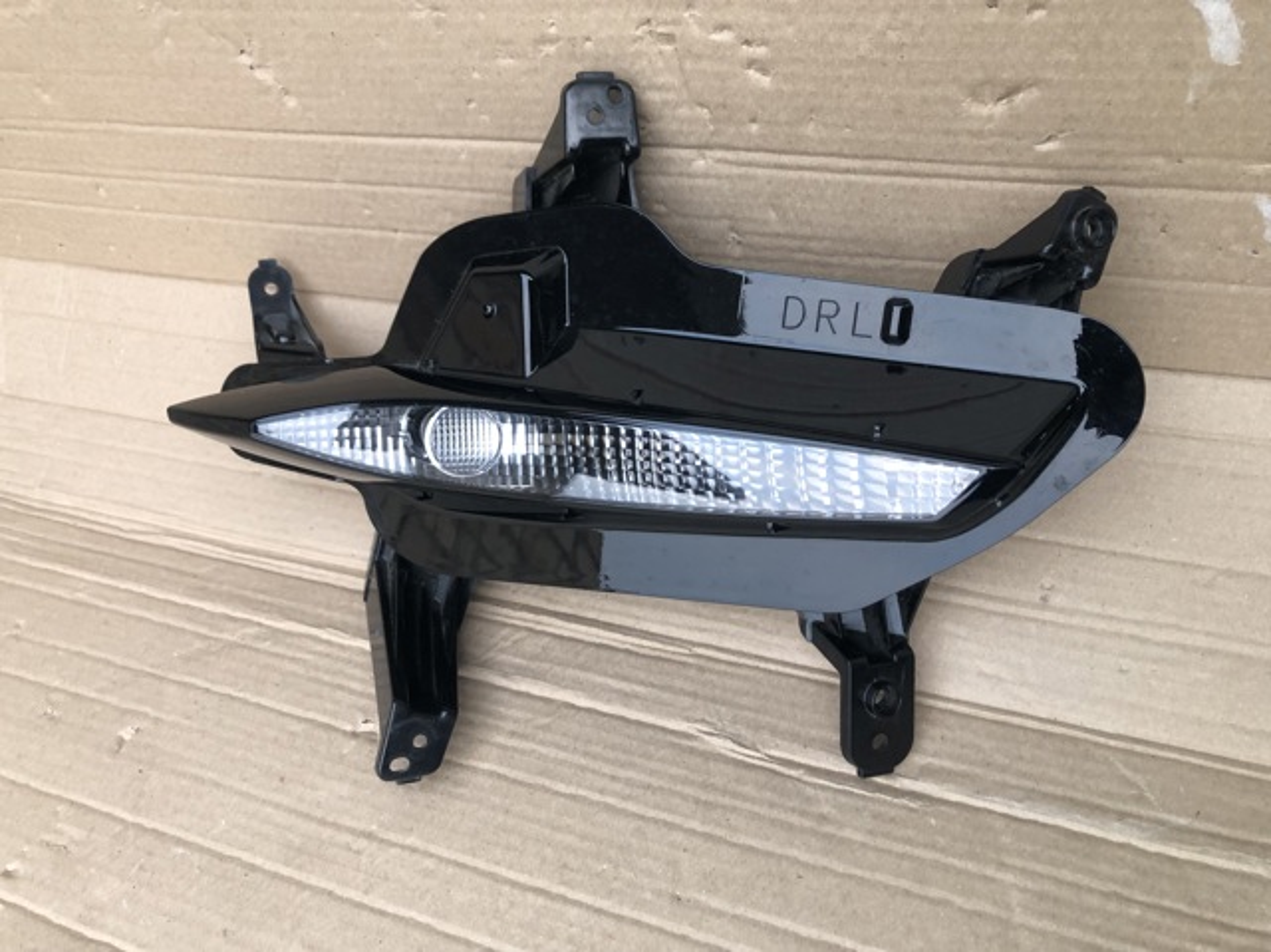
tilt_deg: -43.8
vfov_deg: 49.7
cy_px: 476
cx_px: 636
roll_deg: +11.4
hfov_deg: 63.5
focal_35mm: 28
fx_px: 1027
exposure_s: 1/30
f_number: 1.8
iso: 40
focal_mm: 3.99
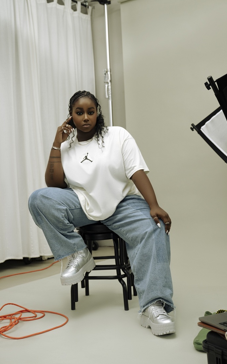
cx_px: 111
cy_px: 182
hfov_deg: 28.0
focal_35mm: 46
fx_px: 456
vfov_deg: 43.5
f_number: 4.5
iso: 500
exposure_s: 1/200
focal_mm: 45
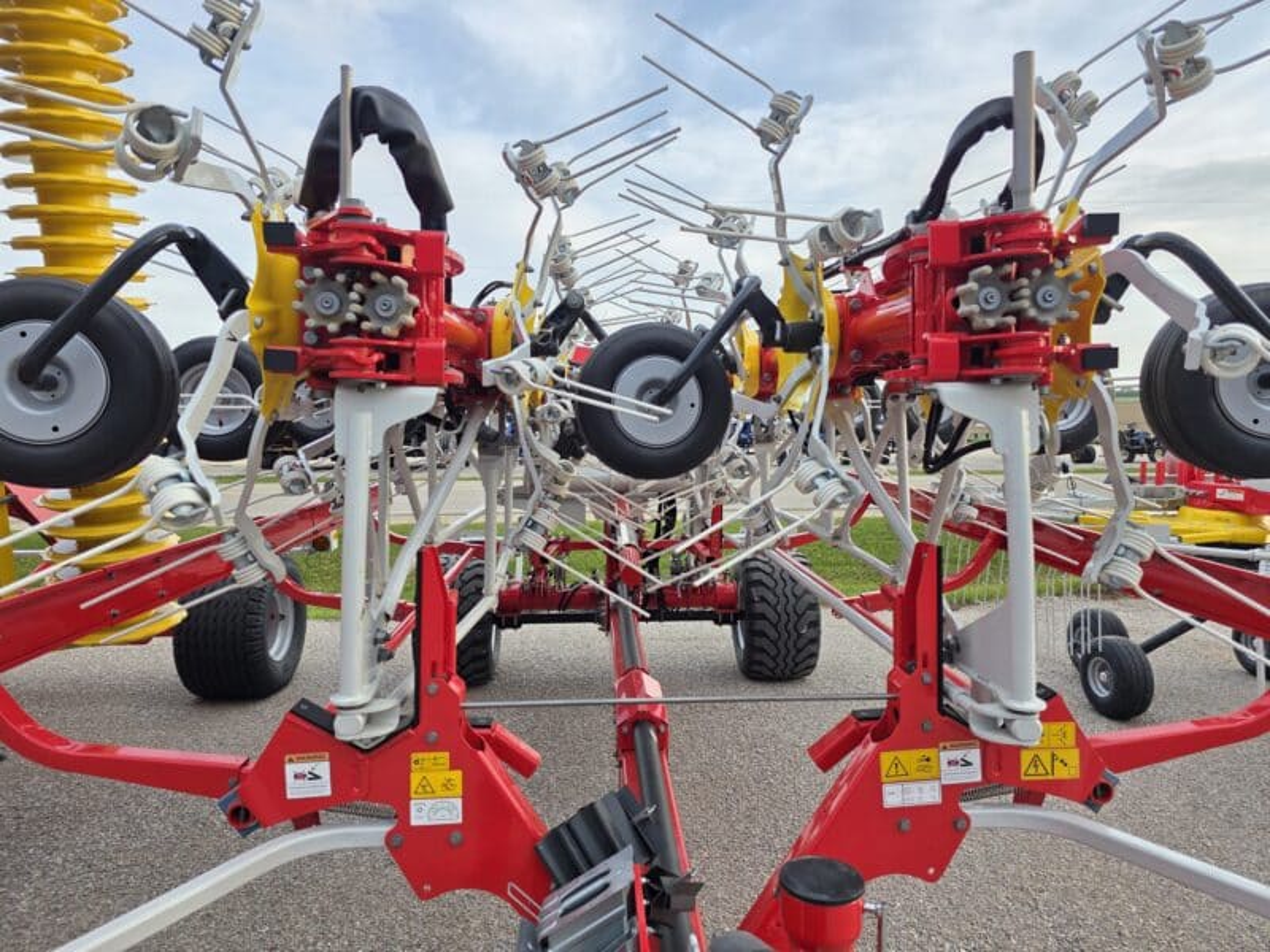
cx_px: 635
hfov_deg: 73.9
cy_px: 476
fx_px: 844
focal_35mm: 23
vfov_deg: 58.9
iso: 32
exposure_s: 1/359
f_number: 1.7
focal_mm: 6.3
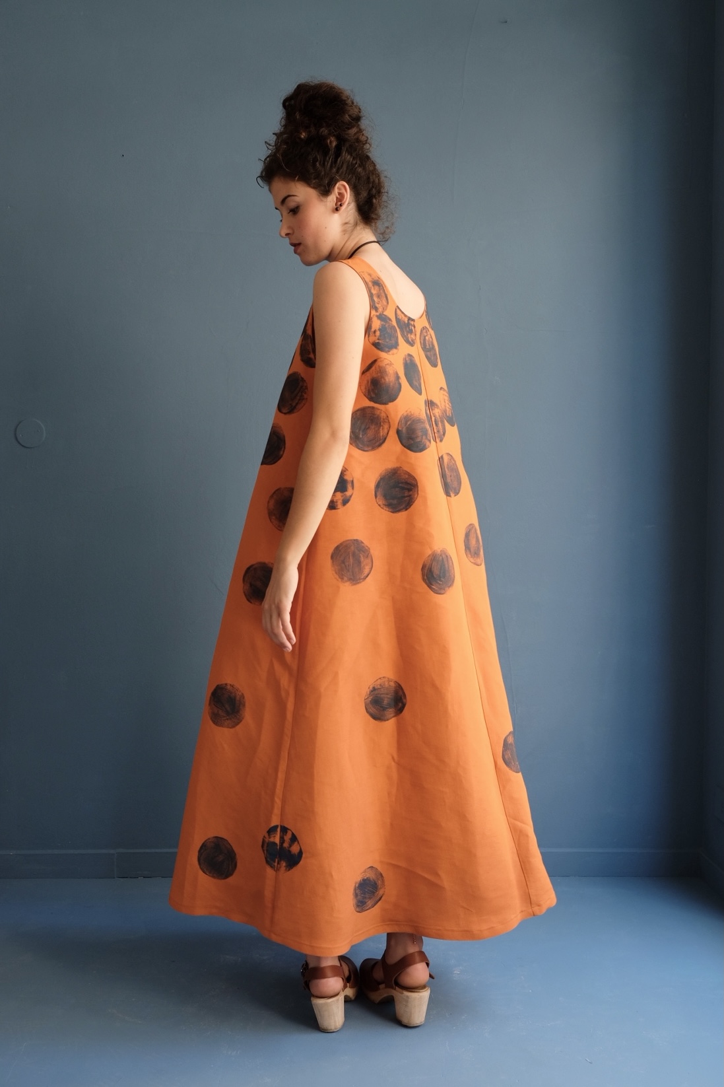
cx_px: 362
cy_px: 544
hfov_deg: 42.3
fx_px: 935
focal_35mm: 31
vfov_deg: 60.3
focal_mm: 20.5
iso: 400
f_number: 4
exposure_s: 1/90
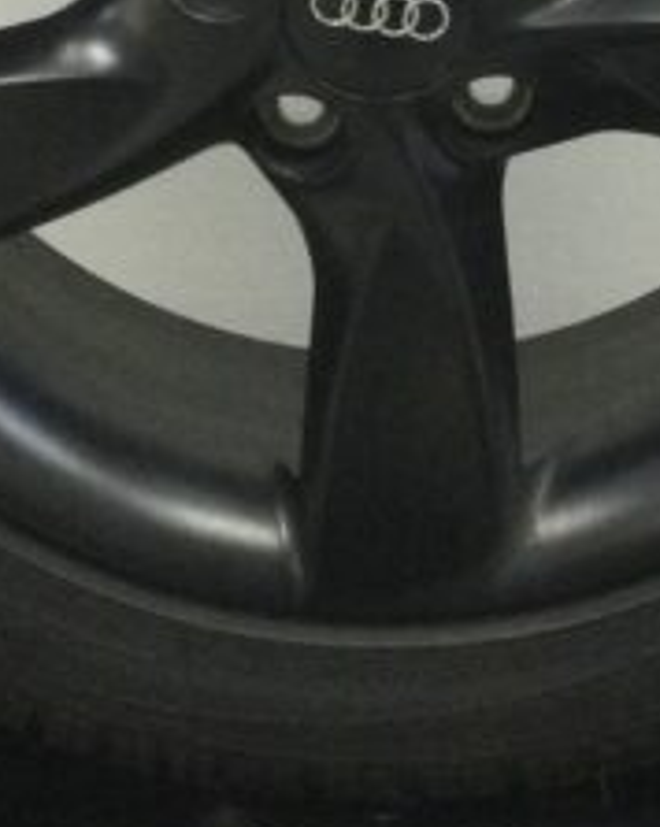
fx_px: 3399
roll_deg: +2.9
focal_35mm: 139
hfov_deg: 11.1
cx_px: 393
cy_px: 48
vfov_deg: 13.7
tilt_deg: -25.8
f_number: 2.4
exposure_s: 1/33
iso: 160
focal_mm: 3.3
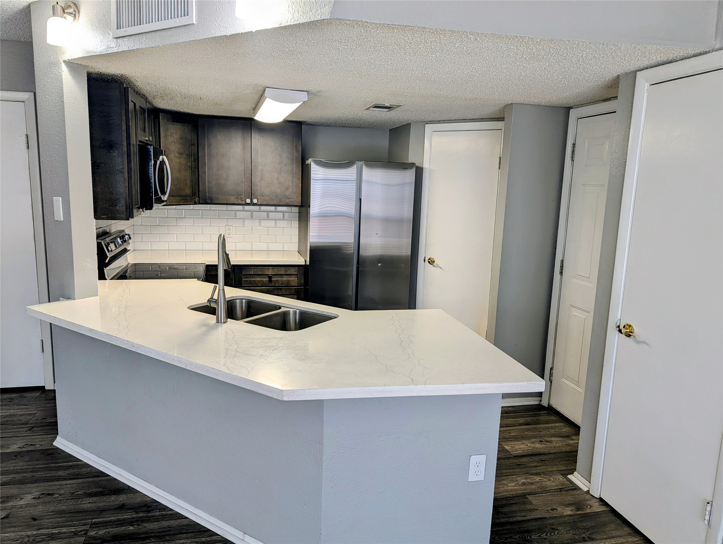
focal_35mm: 24
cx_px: 362
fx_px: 502
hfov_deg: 71.5
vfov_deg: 56.9
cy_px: 272
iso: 20
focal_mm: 6.9
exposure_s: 1/40
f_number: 1.68
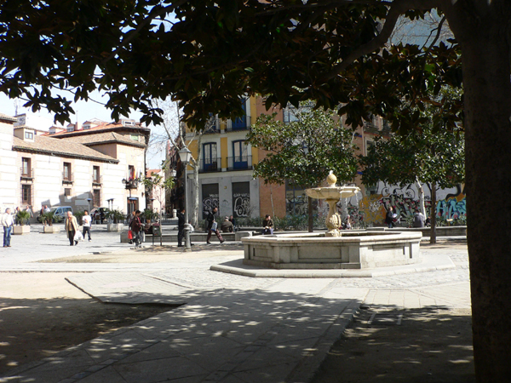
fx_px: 517
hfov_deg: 52.6
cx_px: 256
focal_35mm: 35
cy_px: 192
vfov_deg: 40.7
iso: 100
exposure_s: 1/400
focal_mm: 4.6
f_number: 4.6
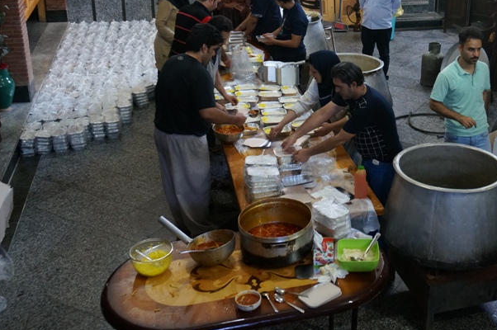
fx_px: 703
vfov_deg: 26.1
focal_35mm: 51
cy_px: 79
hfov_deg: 38.1
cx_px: 364
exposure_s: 1/60
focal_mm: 20
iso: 1250
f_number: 4
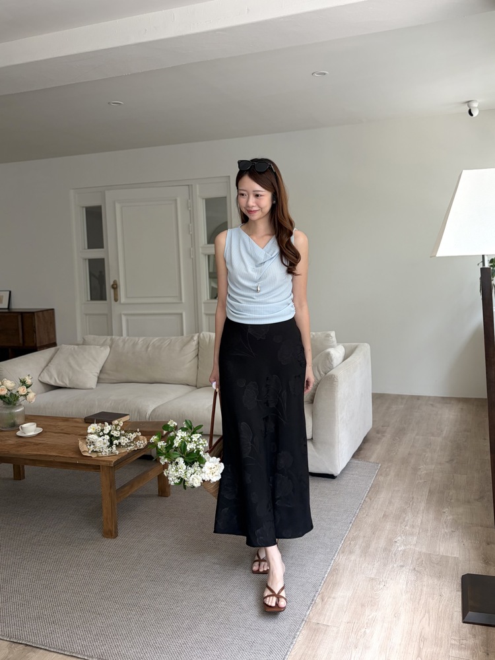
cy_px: 330
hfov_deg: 53.1
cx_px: 248
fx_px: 496
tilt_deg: -2.7
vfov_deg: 67.3
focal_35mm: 26
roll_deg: +2.1
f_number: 1.6
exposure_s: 1/122
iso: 64
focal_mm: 5.96
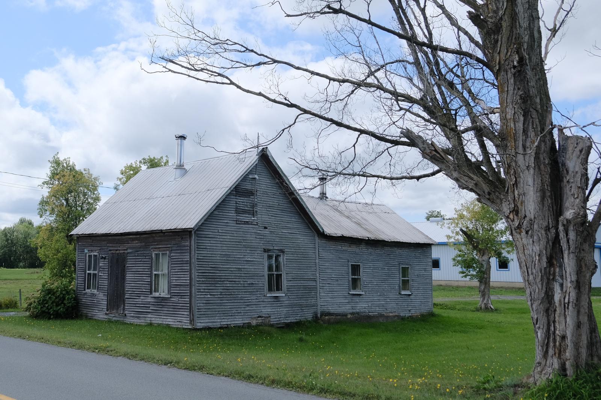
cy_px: 200
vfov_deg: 44.9
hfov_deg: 63.7
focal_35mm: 29
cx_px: 300
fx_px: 484
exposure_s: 1/3200
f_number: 3.6
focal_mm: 19.6
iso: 640
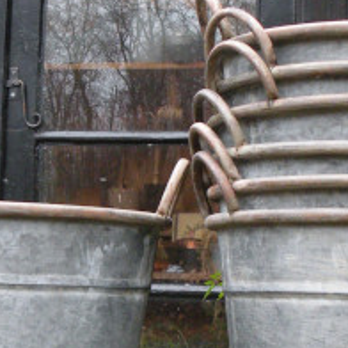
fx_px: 1353
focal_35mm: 119
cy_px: 188
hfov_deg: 14.6
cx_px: 144
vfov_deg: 14.6
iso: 206
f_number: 3.2
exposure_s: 1/59.8
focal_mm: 5.8
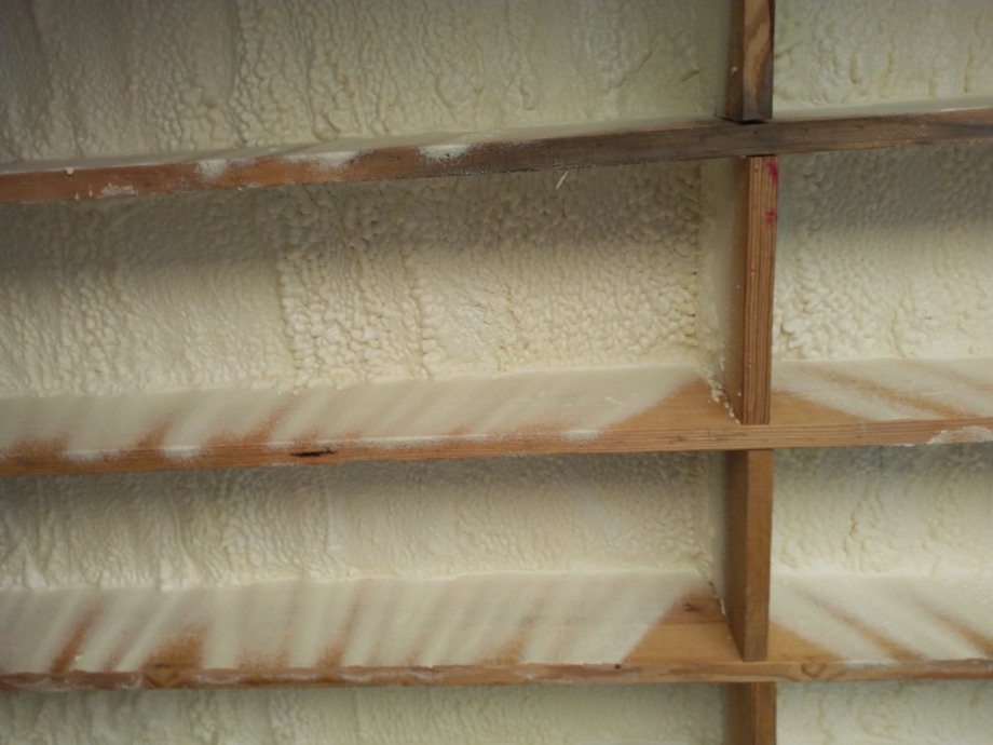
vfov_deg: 66.0
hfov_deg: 81.7
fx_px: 574
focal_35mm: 20
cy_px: 372
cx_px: 496
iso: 100
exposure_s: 1/176
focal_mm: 3.54
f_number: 2
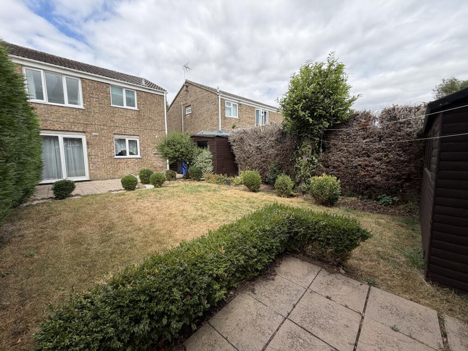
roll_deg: -0.3
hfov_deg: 102.1
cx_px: 234
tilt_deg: -5.9
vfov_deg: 85.7
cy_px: 176
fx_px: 189
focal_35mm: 14
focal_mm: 2.22
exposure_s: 1/770
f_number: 2.2
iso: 32
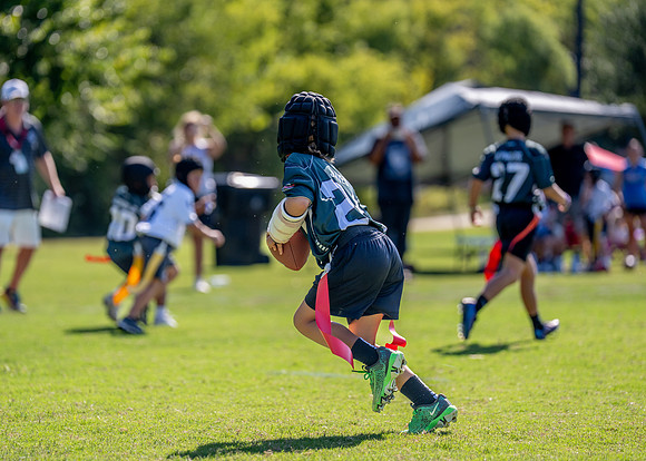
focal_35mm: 158
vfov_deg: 9.1
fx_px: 2897
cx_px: 288
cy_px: 224
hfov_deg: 12.7
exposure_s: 1/2500
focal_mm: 145
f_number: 2.8
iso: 250
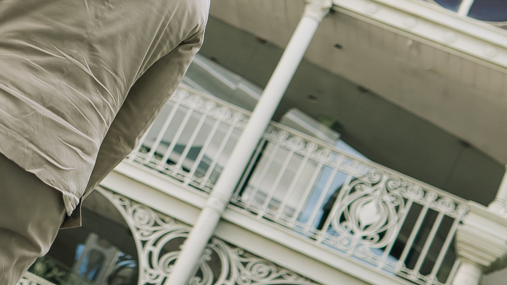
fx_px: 1627
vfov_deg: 9.9
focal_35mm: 121
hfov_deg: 17.1
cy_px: -58
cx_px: -60
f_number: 2.5
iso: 100
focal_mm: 30
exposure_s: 1/200
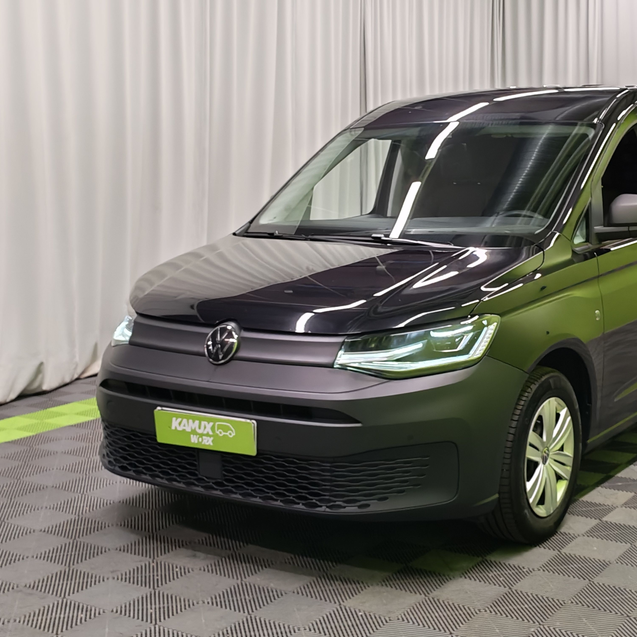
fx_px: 1124
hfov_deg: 31.5
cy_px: 314
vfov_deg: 31.6
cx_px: 410
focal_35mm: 54
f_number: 1.9
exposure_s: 1/100
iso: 500
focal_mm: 6.12
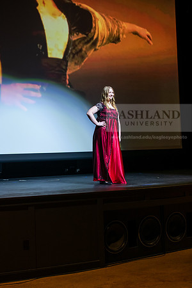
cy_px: 144
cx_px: 96
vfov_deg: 28.8
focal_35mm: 70
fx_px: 560
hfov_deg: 19.5
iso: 2000
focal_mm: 70
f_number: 3.2
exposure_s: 1/200
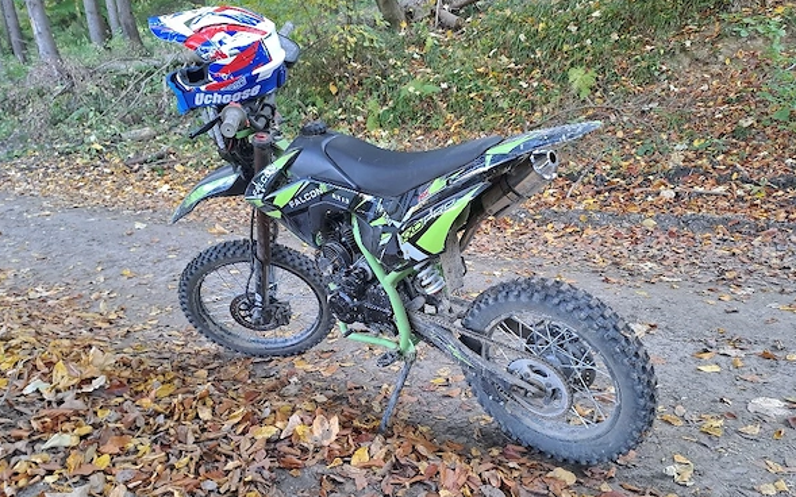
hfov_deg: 68.4
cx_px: 401
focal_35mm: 27
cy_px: 276
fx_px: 586
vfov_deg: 45.9
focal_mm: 4.65
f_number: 1.8
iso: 250
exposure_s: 1/33
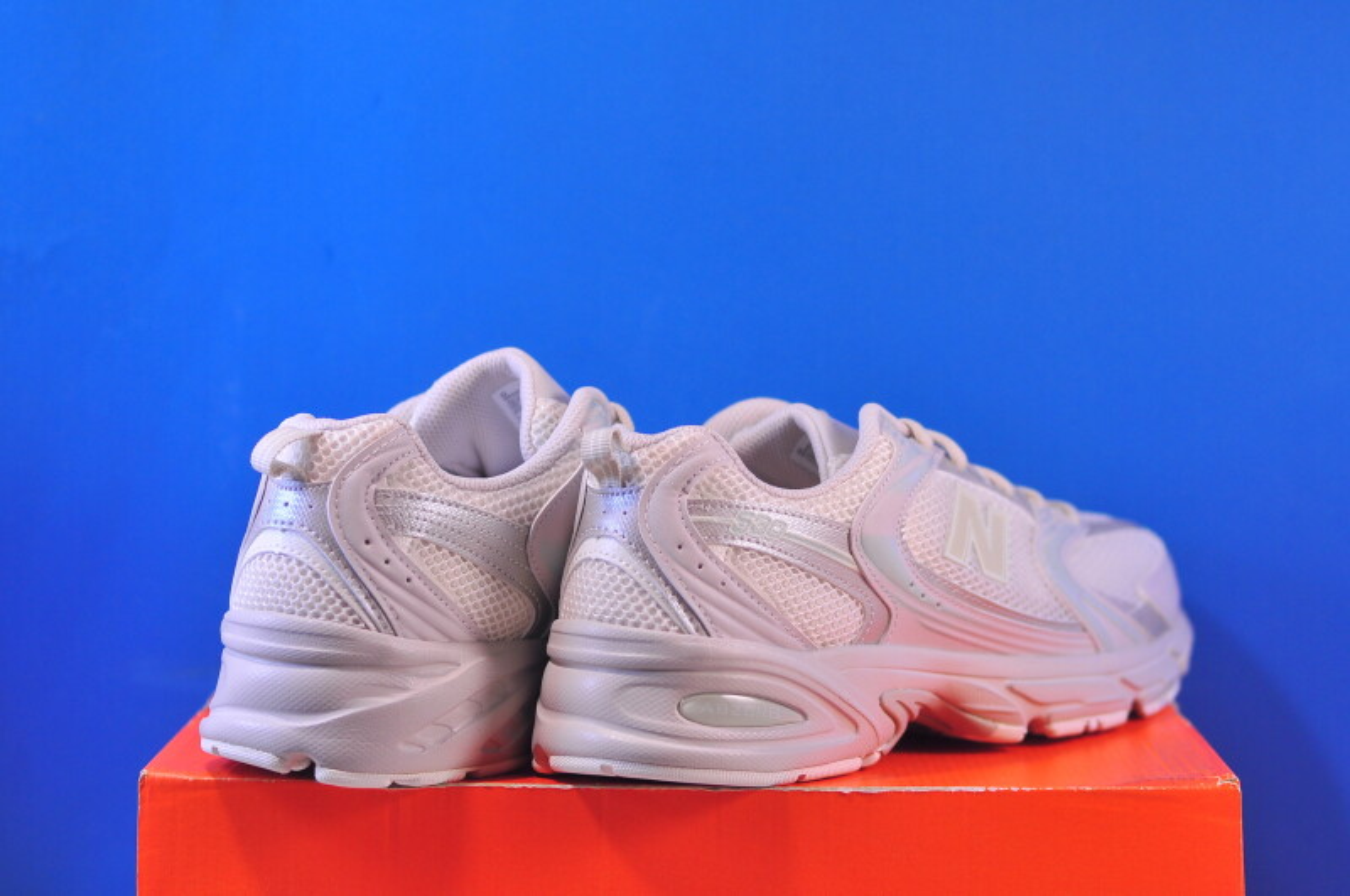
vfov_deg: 18.1
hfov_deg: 27.0
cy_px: 448
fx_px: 2808
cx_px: 675
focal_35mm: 75
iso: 250
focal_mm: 50
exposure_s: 1/250
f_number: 2.8
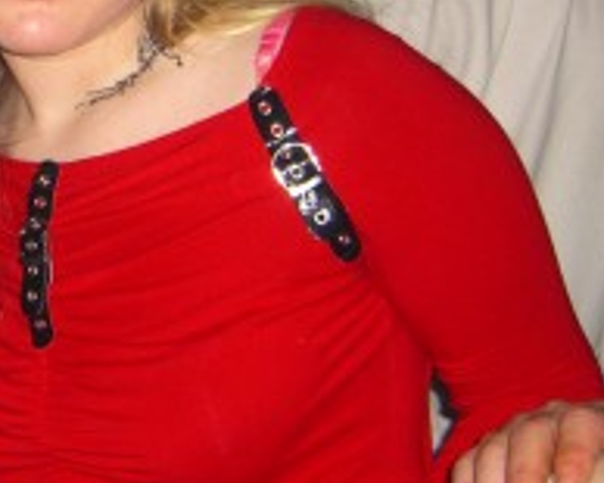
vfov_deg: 13.3
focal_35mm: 115
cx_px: -90
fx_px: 2055
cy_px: 53
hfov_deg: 16.2
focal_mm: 7.9
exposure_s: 1/60
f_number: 2.8
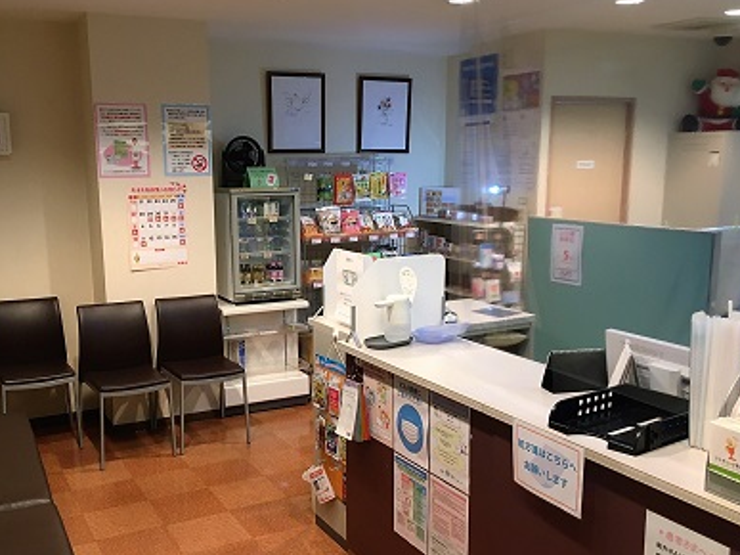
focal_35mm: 36
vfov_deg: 39.6
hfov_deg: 51.2
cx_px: 319
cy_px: 302
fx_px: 769
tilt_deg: -10.4
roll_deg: +1.1
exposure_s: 1/33
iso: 100
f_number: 2.2
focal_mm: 4.15
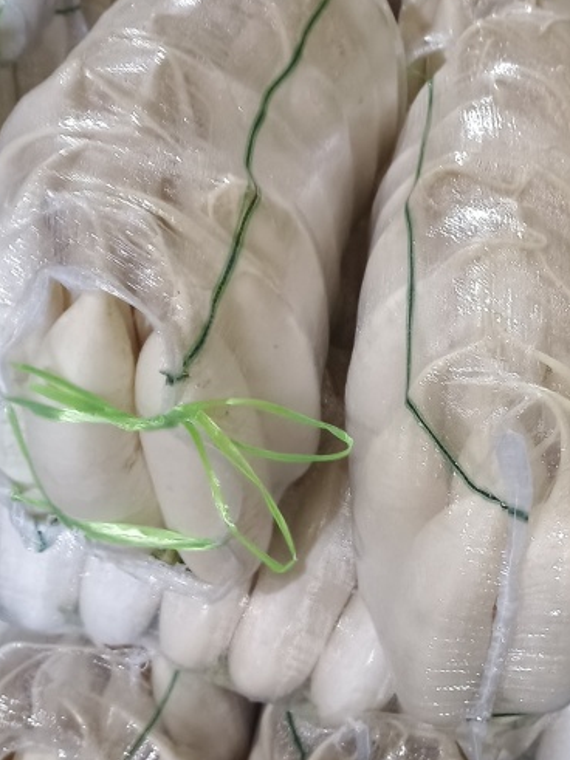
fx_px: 1098
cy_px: 459
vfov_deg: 38.0
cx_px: 506
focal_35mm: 50
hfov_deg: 28.1
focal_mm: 5.59
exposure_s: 1/16.7
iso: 7698
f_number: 1.88
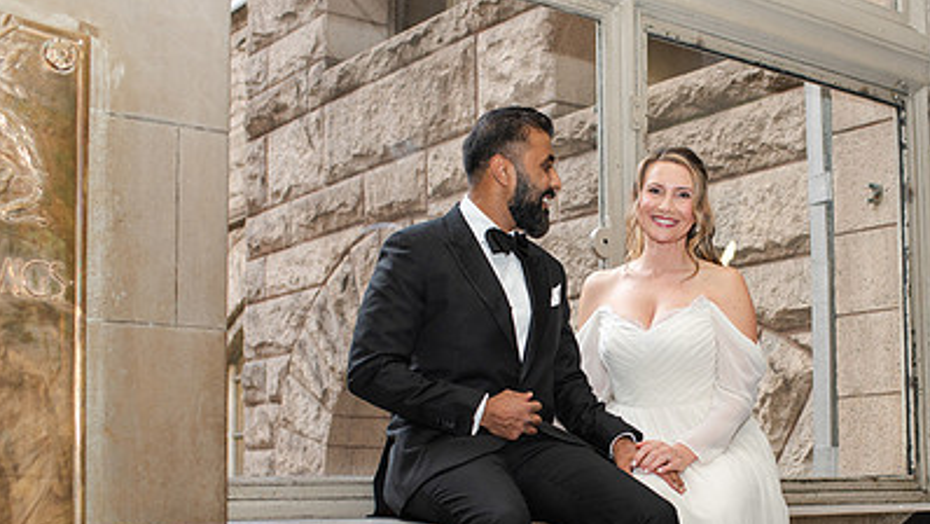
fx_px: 1381
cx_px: 619
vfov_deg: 21.2
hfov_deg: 36.8
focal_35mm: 56
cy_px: 417
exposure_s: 1/200
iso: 1000
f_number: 3.5
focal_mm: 35
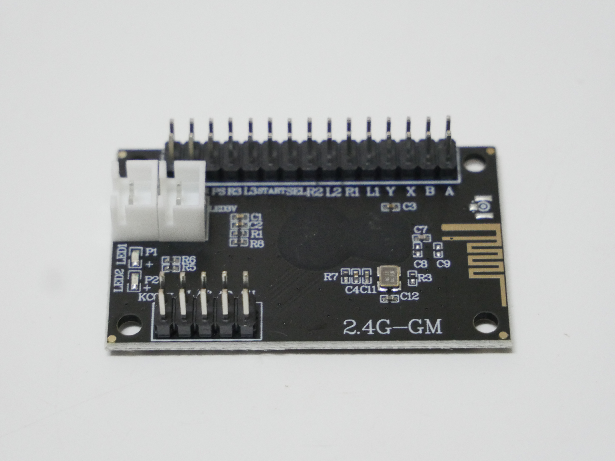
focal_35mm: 114
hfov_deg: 17.3
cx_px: 308
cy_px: 230
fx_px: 2025
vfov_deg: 13.0
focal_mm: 57
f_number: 5.6
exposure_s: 1/30
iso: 3200
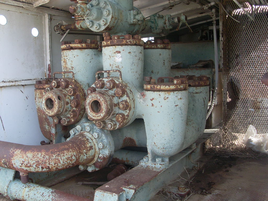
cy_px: 100
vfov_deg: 37.7
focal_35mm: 38
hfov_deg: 49.0
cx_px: 134
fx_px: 294
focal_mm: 6.3
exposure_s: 1/350
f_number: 3
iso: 80
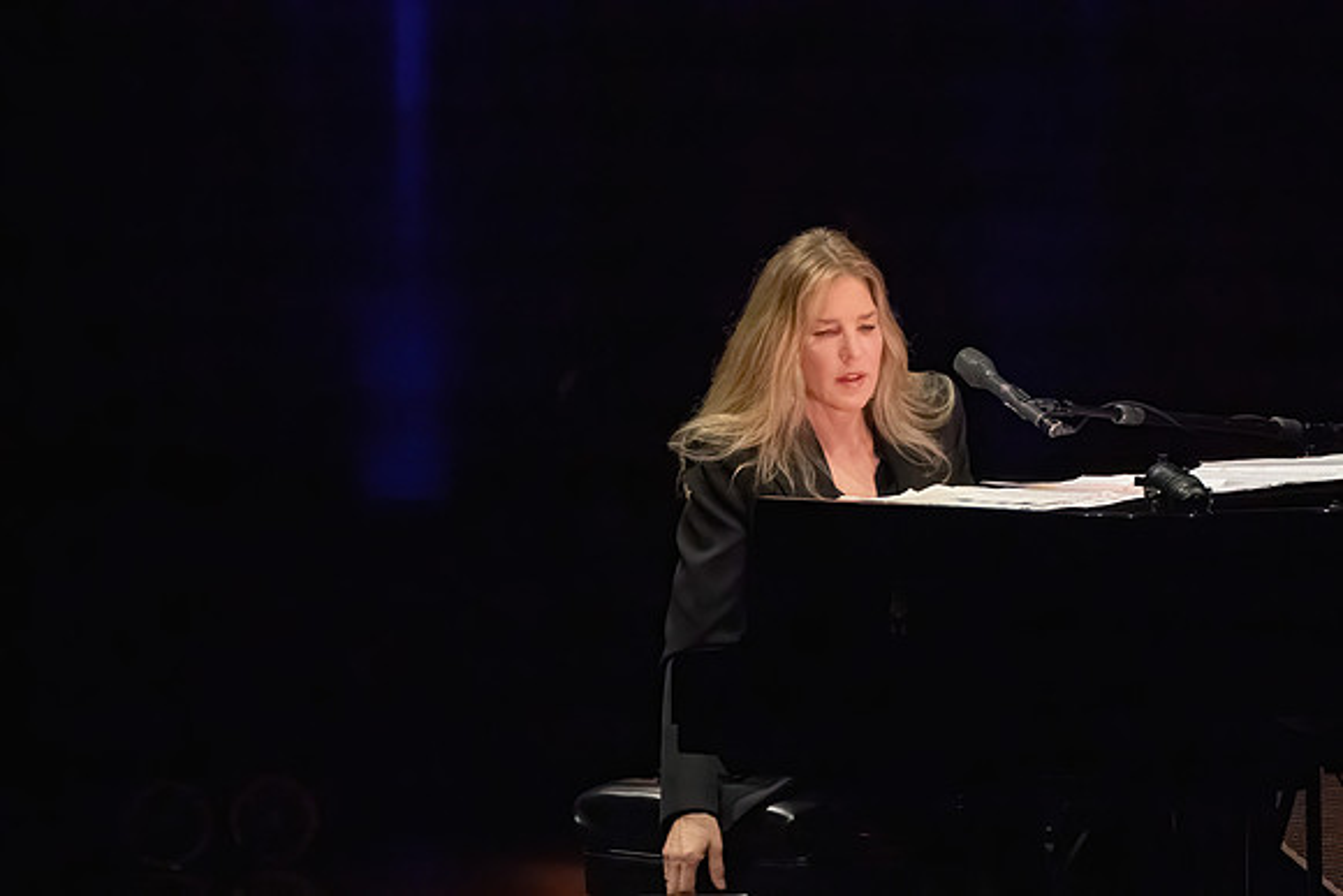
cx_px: 851
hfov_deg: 4.1
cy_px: 568
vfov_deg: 2.7
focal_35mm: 507
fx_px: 18912
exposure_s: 1/320
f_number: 8
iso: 25600
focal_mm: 400
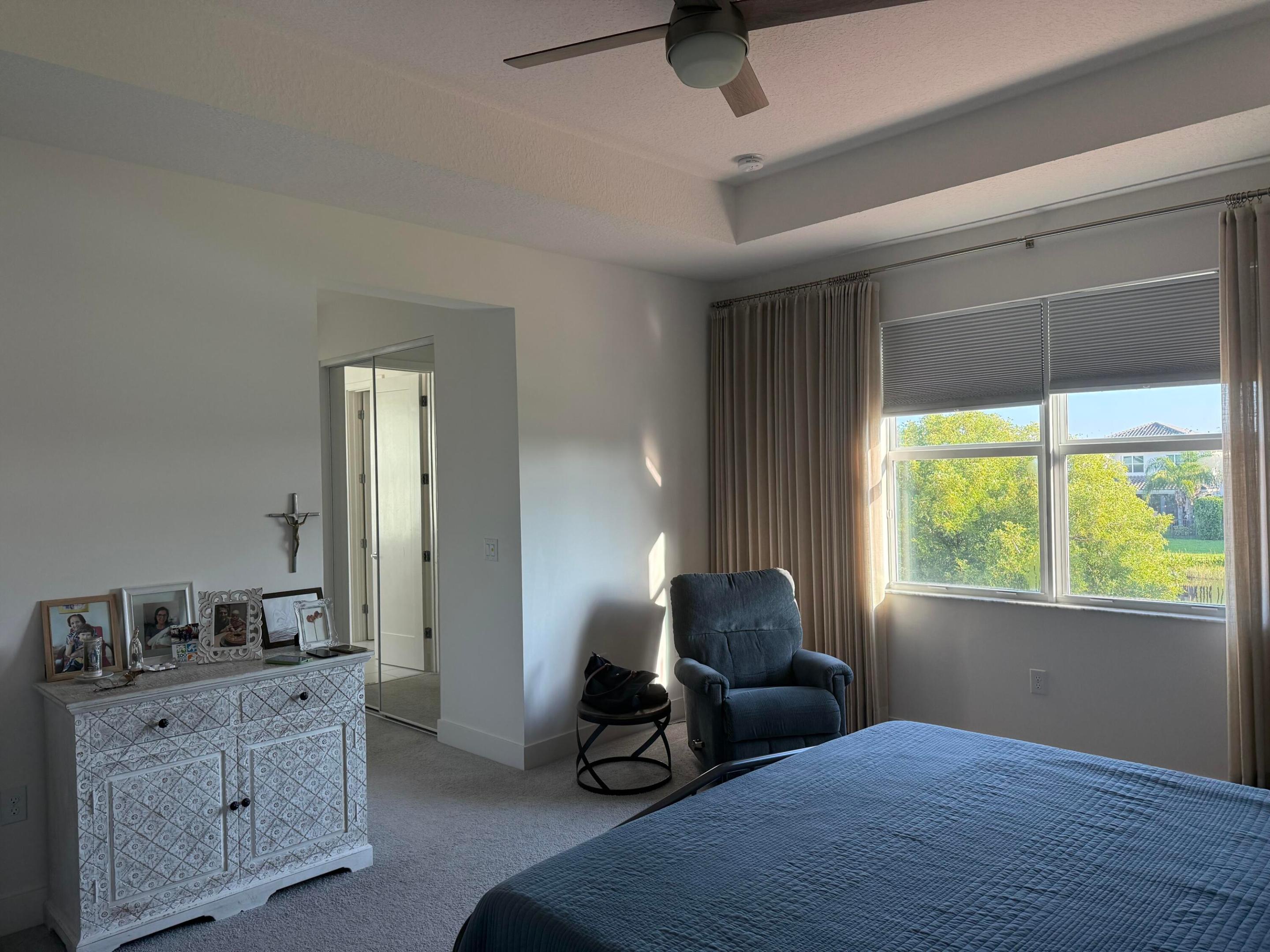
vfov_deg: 56.8
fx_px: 881
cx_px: 635
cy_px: 476
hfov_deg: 71.6
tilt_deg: +0.0
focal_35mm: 24
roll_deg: +1.4
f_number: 1.78
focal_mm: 6.76
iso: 160
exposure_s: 1/228
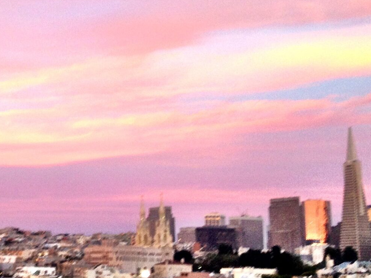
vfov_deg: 16.2
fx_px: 975
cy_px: 123
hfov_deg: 20.3
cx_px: -61
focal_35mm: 91
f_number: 2.4
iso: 80
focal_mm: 4.28
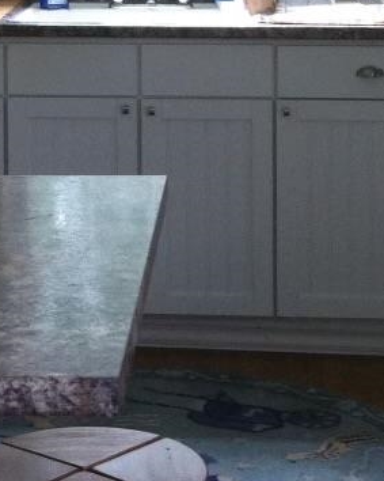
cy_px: -57
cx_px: 79
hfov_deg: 12.3
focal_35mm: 125
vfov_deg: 15.0
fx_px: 1777
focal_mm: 3.85
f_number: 2.8
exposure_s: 1/15
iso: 125
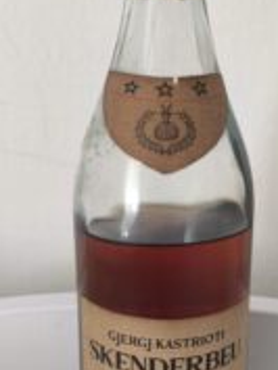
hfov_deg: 27.8
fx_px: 556
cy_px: 222
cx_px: 196
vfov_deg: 36.7
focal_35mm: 52
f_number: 1.65
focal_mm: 6.14
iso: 800
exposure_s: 1/50
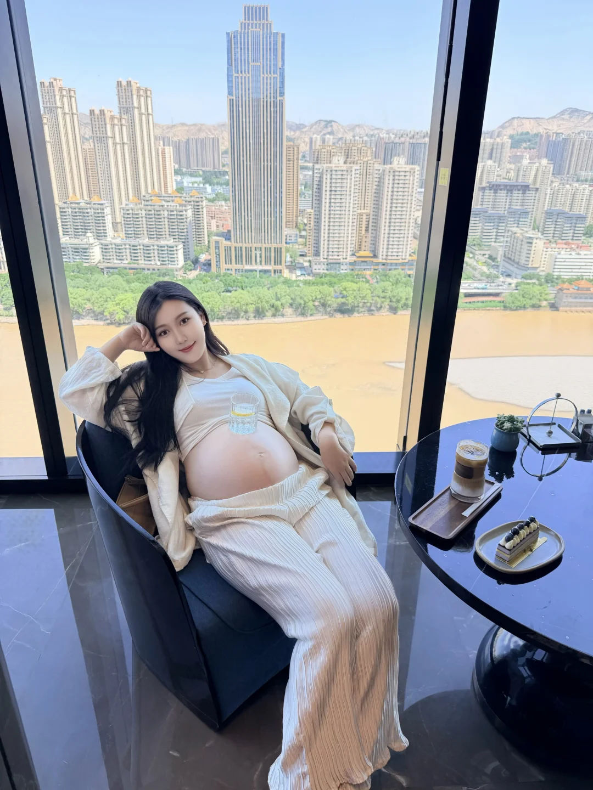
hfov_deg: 56.8
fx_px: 548
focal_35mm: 24
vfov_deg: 71.6
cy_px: 395
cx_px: 296
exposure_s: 1/765
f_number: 1.78
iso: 80
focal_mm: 6.76
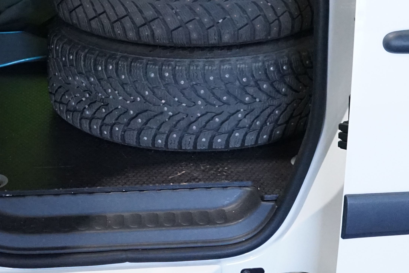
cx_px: 169
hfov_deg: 21.7
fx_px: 1068
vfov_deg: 13.9
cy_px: -97
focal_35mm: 94
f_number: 7.1
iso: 6400
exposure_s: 1/160
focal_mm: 34
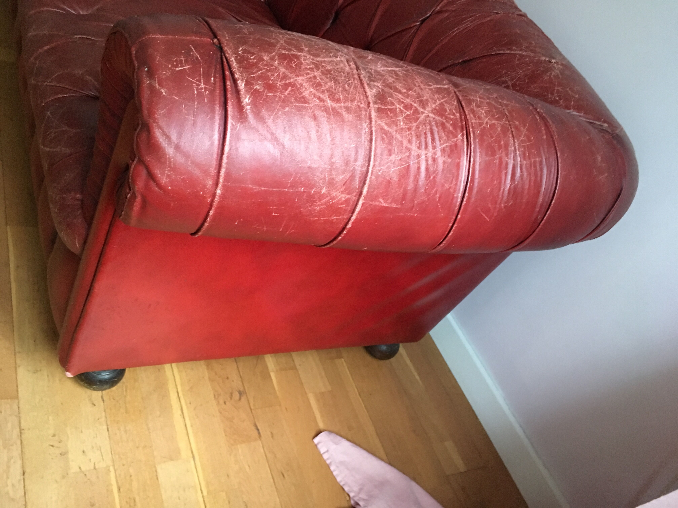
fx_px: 568
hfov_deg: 61.7
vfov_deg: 48.2
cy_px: 254
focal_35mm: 29
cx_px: 339
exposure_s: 1/17
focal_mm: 4.15
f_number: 2.2
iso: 400
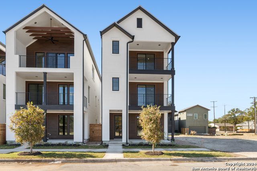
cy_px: 86
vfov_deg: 57.3
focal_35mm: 22
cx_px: 128
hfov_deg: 78.6
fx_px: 157
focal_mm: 15
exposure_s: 1/250
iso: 320
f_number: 6.3
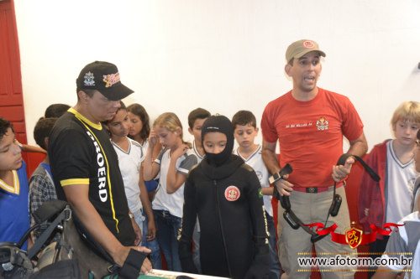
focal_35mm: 36
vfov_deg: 36.8
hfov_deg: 53.1
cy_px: 140
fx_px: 420
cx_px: 210
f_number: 3.8
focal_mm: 24
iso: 2800
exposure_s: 1/60
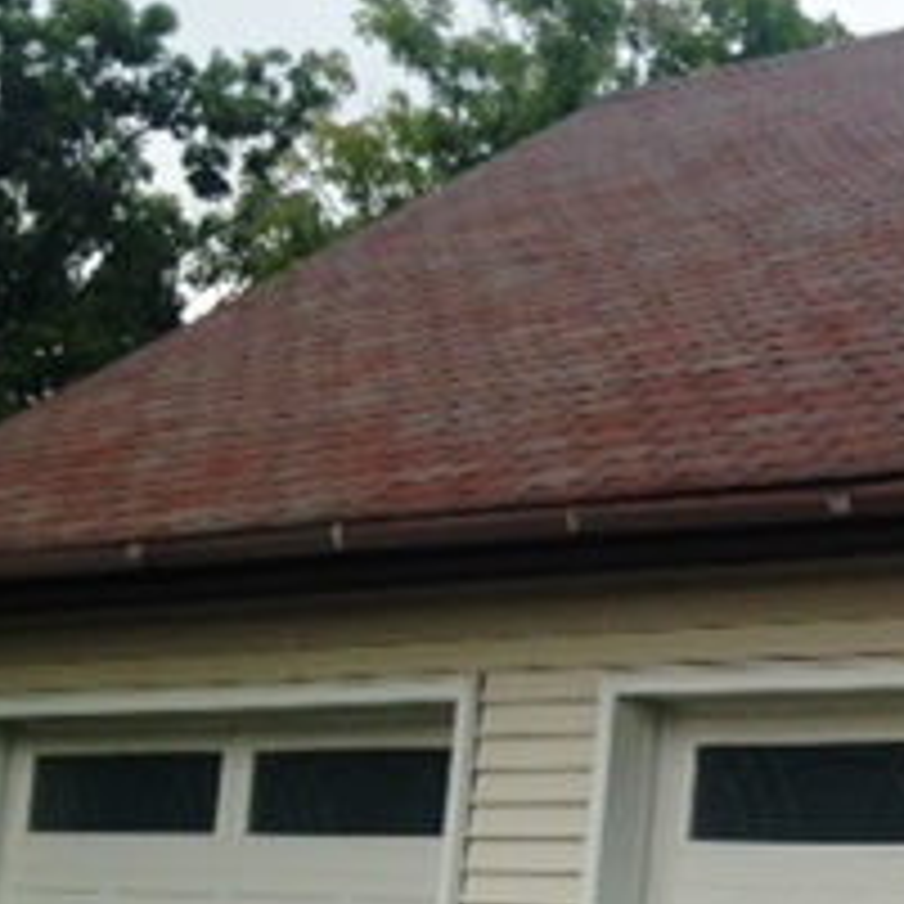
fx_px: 2748
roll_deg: -3.7
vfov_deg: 18.4
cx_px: 1250
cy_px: 774
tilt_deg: +4.2
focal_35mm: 93
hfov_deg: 17.3
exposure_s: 1/1106
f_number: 2.4
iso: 50
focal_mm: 4.12
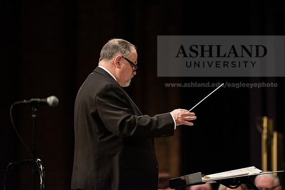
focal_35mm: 300
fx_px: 2375
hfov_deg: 6.9
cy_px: 95
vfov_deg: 4.6
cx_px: 142
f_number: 2.8
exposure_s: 1/320
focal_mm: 300
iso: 5000
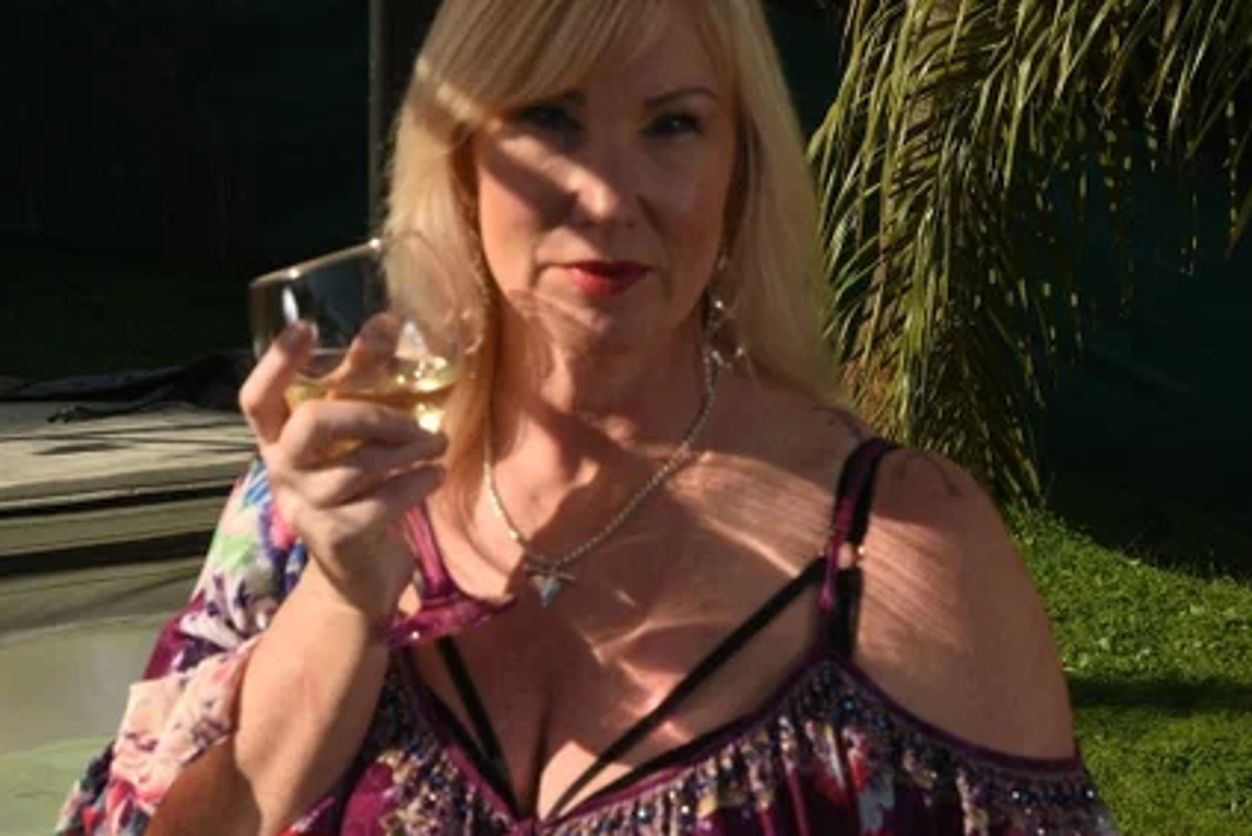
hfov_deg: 20.6
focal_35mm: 99
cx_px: 576
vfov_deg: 13.8
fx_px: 3444
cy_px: 425
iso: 100
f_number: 16
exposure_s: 1/100
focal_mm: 70
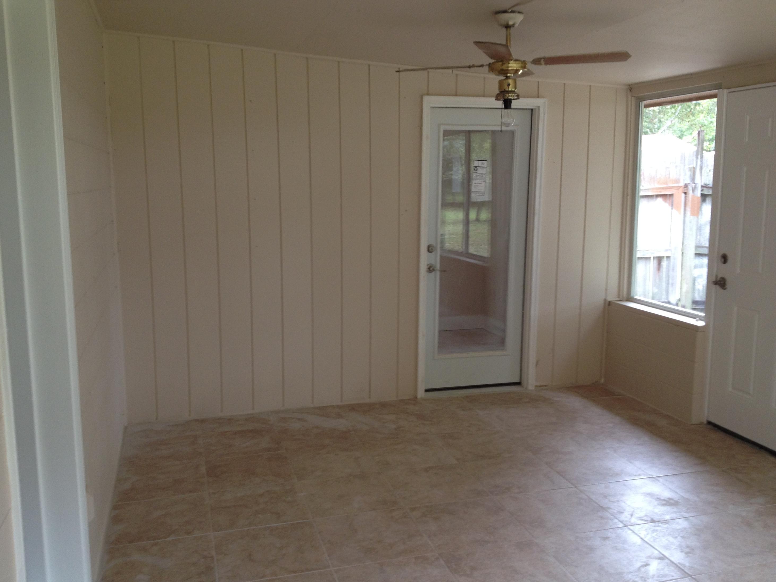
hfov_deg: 51.3
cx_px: 377
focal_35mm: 36
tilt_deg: -9.5
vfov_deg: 39.7
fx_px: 807
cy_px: 290
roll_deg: +0.7
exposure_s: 1/60
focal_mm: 4.28
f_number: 2.4
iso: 64
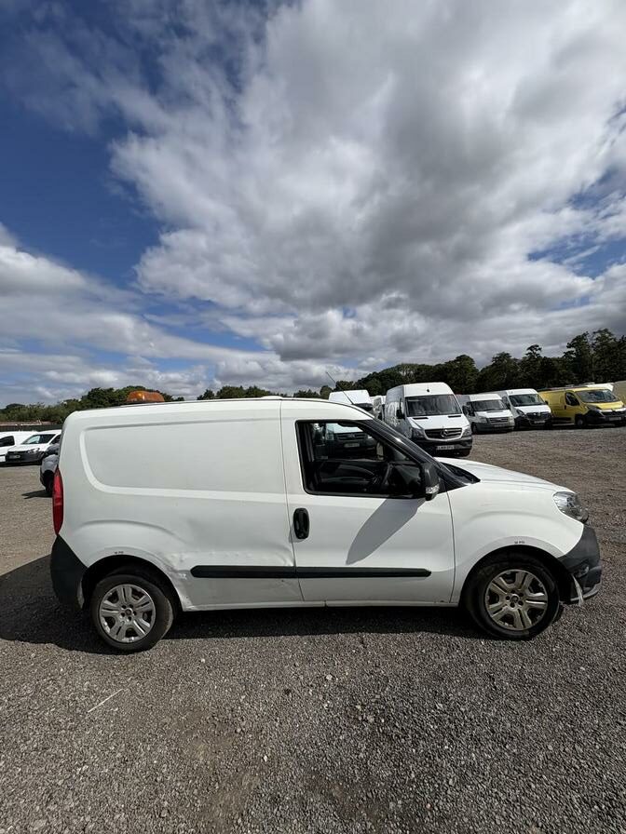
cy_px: 417
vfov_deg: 102.1
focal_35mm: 14
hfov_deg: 85.7
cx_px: 313
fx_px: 338
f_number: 2.2
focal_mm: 2.22
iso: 50
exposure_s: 1/5263
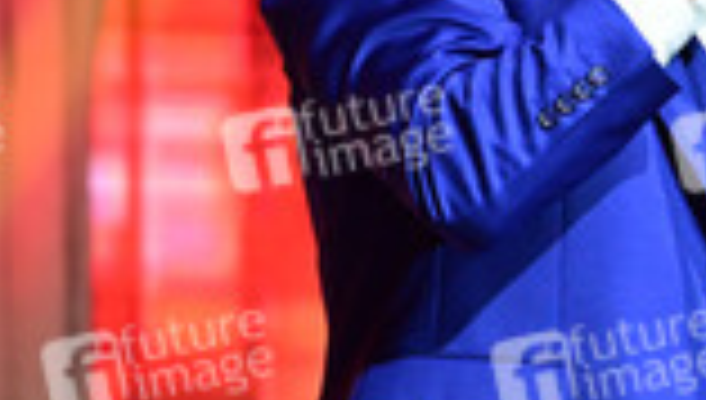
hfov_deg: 3.6
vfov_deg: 2.0
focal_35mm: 600
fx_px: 11253
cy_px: 27
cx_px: 668
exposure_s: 1/400
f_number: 4
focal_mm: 200
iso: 3200
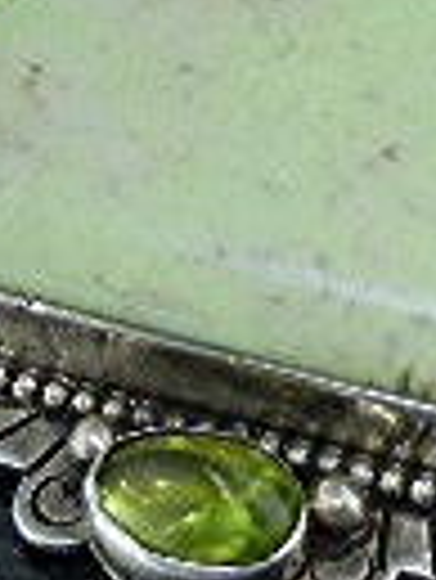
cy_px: 198
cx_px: 301
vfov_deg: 10.2
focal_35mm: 193
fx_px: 3236
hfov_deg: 7.7
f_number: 3.7
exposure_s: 1/30
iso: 200
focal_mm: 7.1
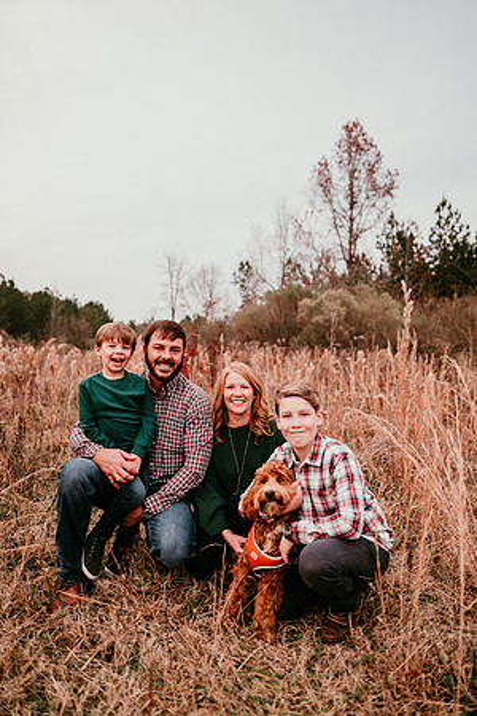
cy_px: 358
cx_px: 238
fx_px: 477
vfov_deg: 73.7
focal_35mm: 24
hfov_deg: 53.1
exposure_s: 1/160
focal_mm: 24
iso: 100
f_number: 2.2
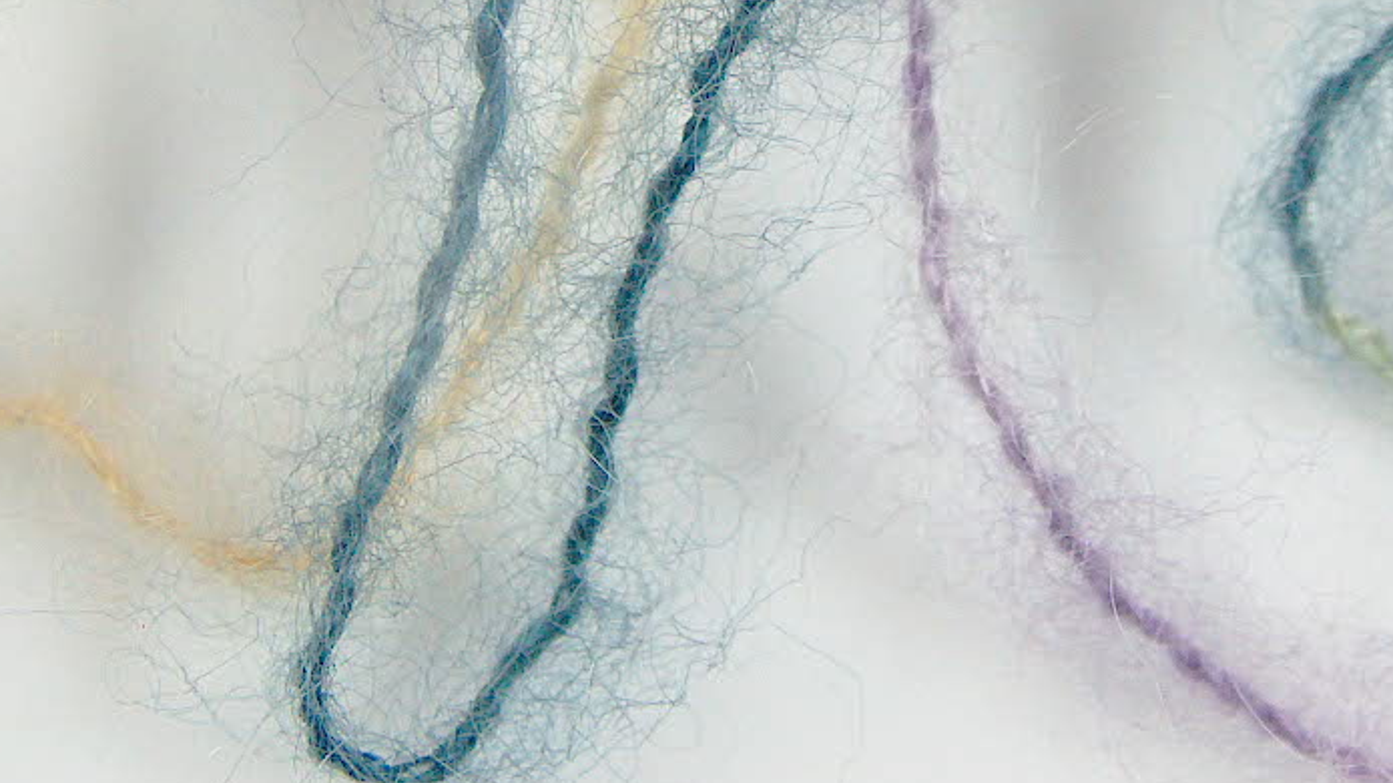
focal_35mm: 106
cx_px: 658
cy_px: -185
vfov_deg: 11.2
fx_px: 3914
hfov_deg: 20.2
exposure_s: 1/14.7
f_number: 2.8
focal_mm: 10.64
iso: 200
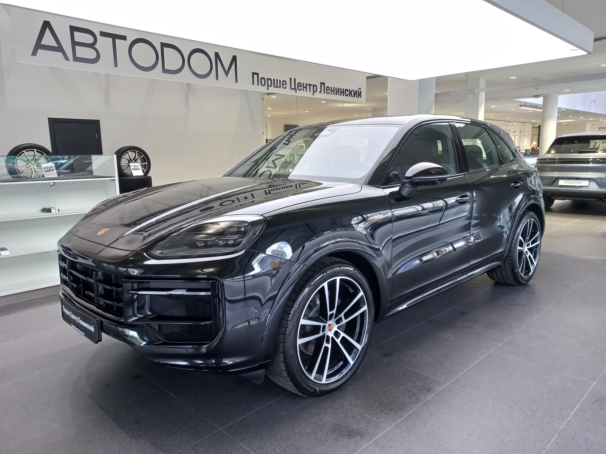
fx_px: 455
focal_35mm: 26
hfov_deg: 67.3
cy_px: 220
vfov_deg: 53.1
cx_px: 305
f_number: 1.8
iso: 320
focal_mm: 4.6
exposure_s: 1/25
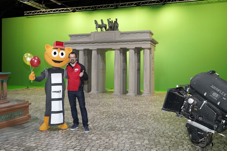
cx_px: 114
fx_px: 214
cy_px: 76
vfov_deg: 38.8
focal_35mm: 34
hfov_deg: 55.8
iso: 1600
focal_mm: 34
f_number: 9
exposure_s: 1/60
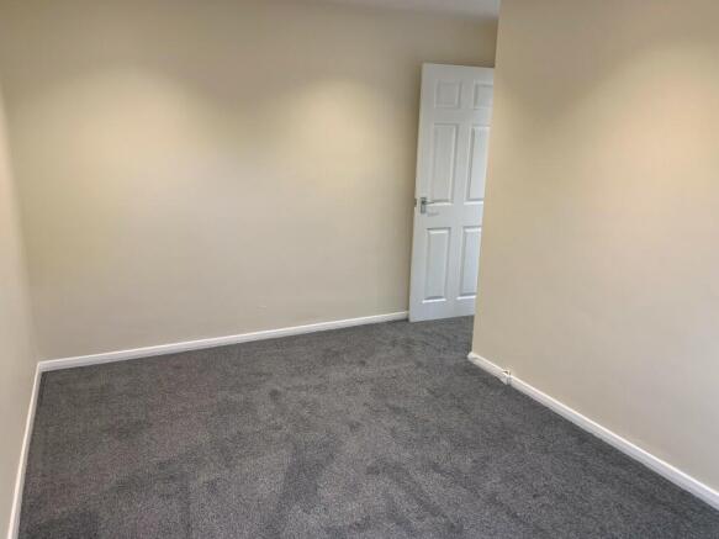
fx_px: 540
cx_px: 360
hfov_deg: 67.3
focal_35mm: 26
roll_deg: -1.1
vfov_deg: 53.0
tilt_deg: -13.8
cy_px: 270
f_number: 1.8
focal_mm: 4.25
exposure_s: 1/50
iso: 64
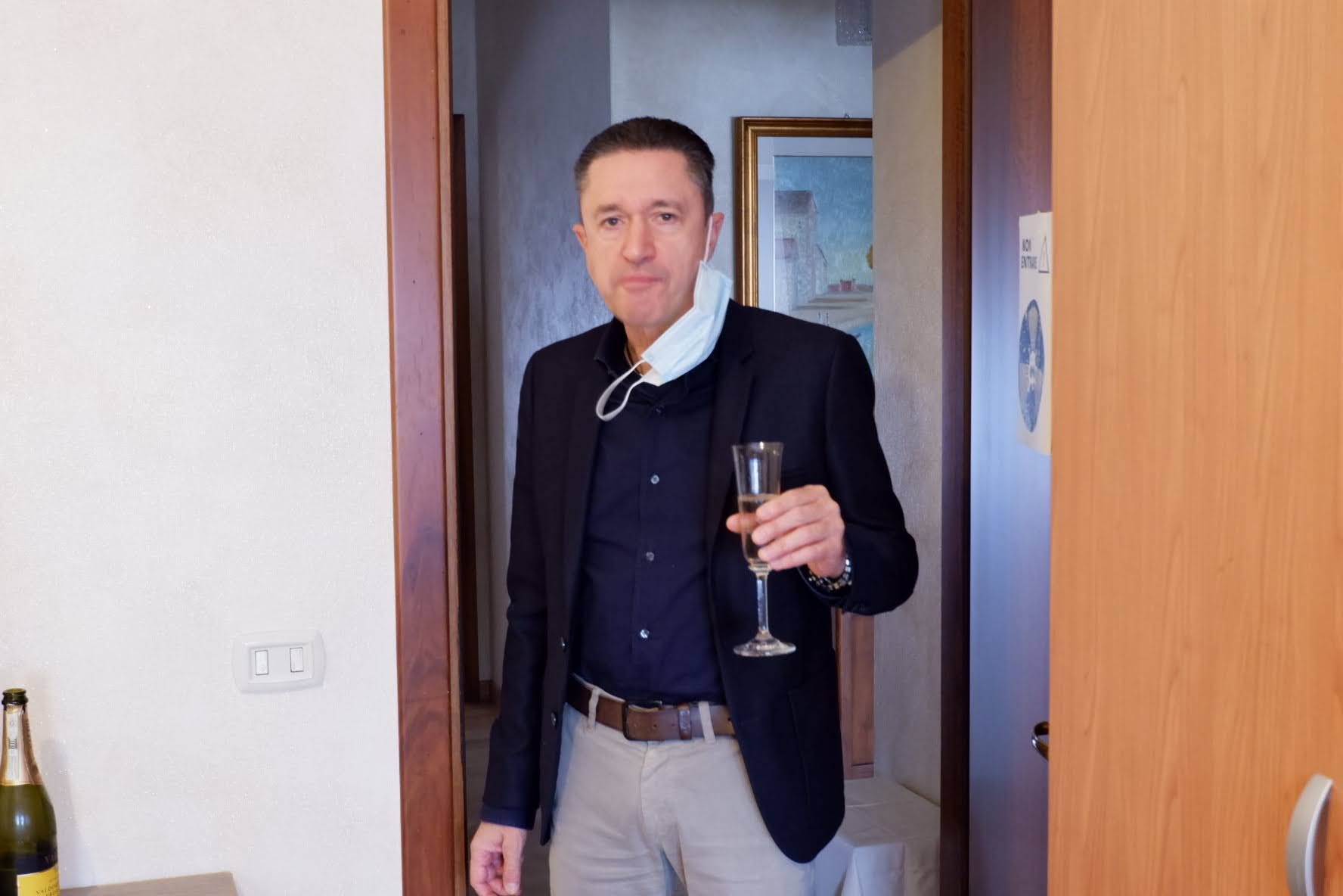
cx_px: 672
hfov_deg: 41.9
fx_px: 1753
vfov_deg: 28.6
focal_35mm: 47
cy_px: 448
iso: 3200
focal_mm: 31.4
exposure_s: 1/20
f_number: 4.7
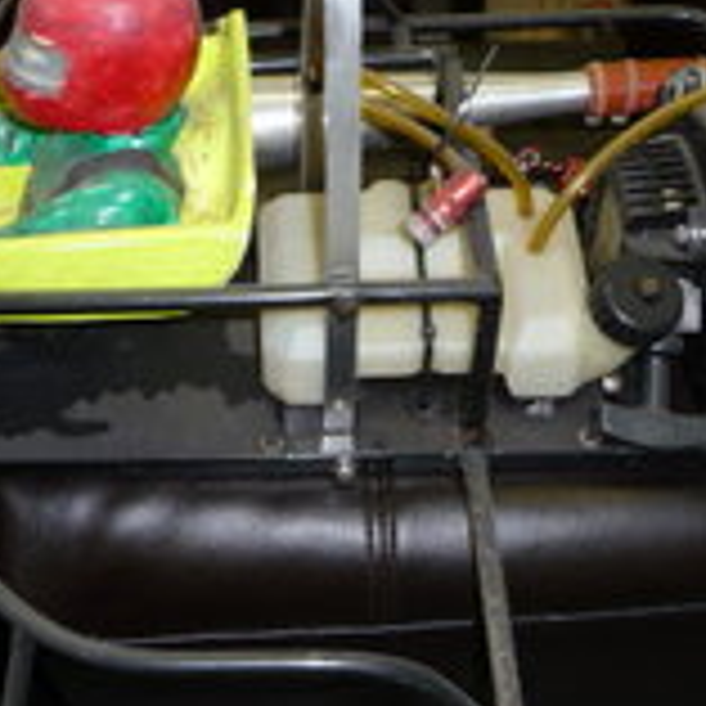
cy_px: 360
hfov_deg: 27.3
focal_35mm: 63
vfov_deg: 27.3
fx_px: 1454
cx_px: 360
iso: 100
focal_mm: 4.7
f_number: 3.3
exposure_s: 1/30
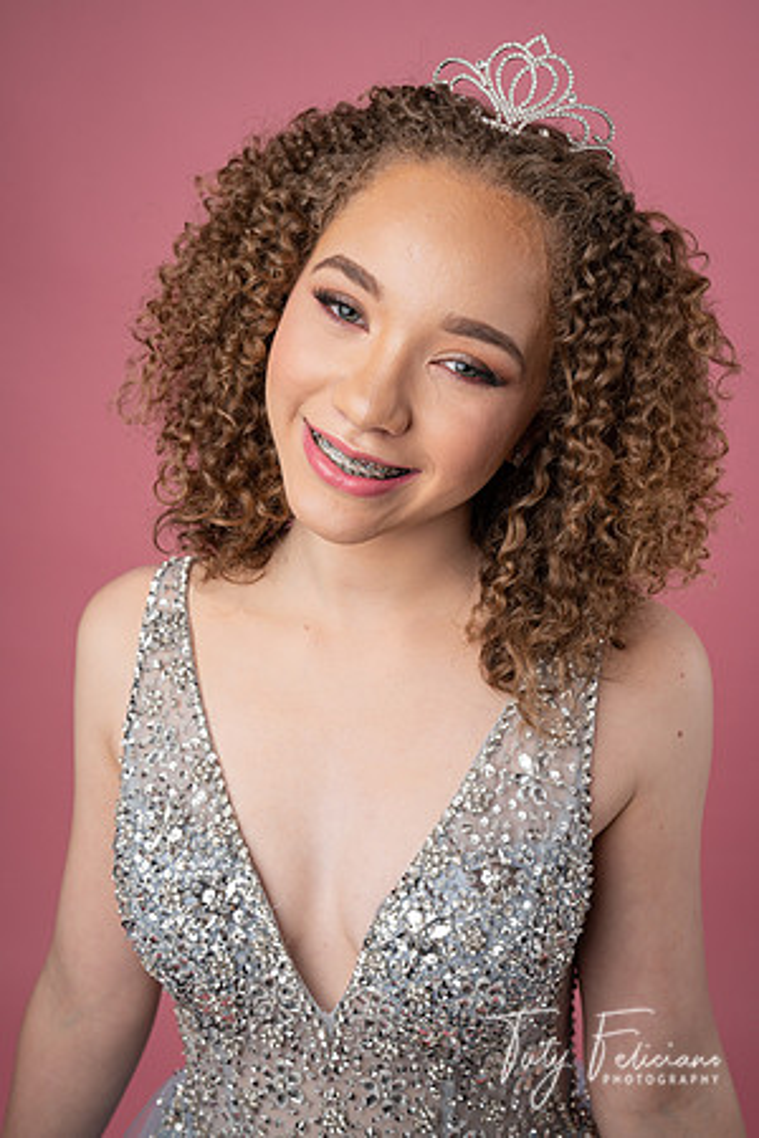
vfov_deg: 44.5
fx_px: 1391
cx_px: 380
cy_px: 569
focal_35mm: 44
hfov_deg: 30.5
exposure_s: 1/200
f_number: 7.1
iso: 125
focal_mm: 44
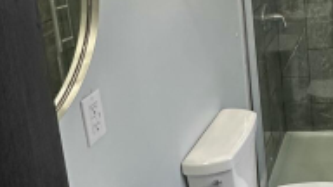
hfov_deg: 35.5
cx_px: 331
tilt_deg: -9.9
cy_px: 1
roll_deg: +2.8
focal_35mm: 53
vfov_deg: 21.8
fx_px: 468
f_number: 2.2
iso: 250
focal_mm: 2.22
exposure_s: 1/60
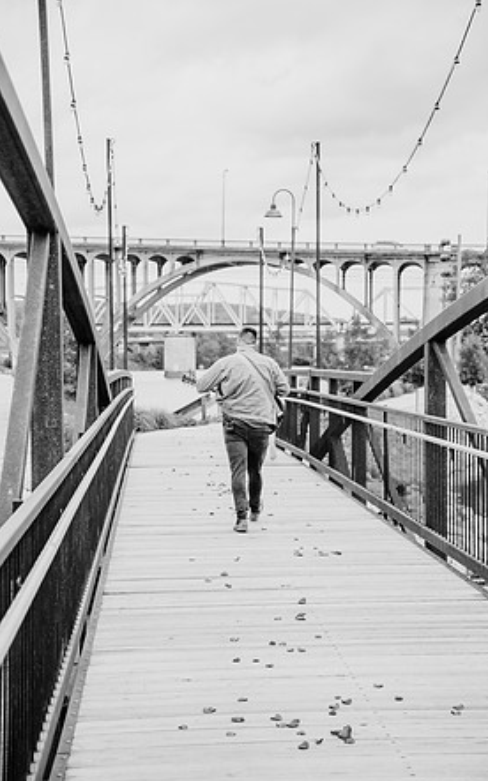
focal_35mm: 54
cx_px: 256
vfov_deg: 37.5
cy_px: 396
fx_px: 1150
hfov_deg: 24.0
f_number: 4
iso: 320
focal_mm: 52
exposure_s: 1/800
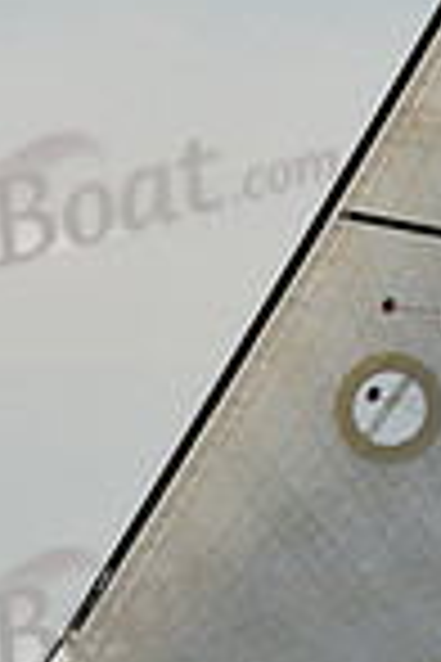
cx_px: 574
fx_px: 14497
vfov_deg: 2.6
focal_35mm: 789
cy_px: 815
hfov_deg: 1.7
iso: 250
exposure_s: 1/1000
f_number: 6.3
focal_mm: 200
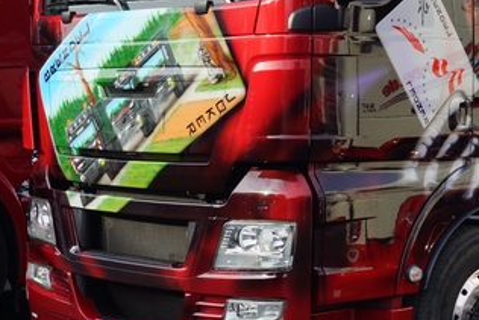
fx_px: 1211
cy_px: 37
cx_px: 426
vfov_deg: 14.9
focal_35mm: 91
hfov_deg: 21.9
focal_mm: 24
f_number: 10
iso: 100
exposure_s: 1/100
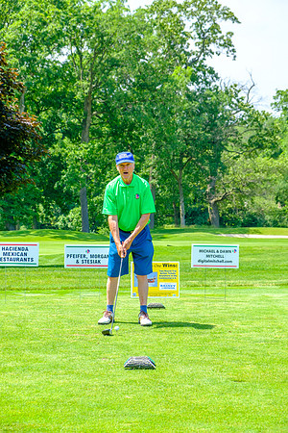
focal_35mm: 79
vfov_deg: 25.7
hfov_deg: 17.3
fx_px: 948
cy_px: 216
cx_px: 144
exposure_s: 1/500
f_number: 5.6
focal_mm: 52.7
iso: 200
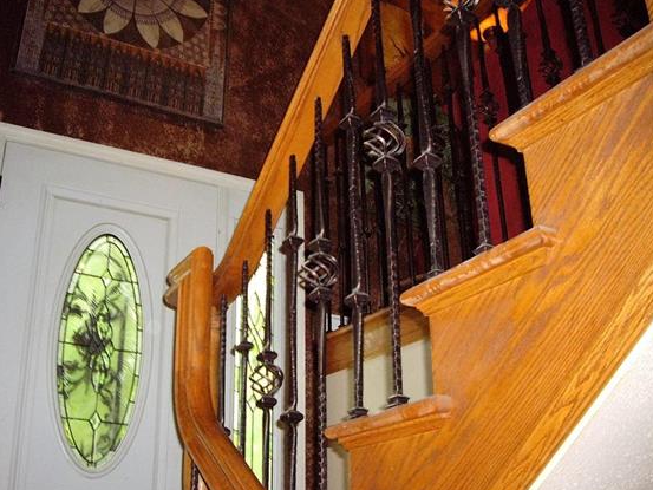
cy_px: 237
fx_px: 830
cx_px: 281
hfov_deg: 42.8
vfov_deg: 32.9
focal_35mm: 44
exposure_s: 1/40
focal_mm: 6.2
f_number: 2.7
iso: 200
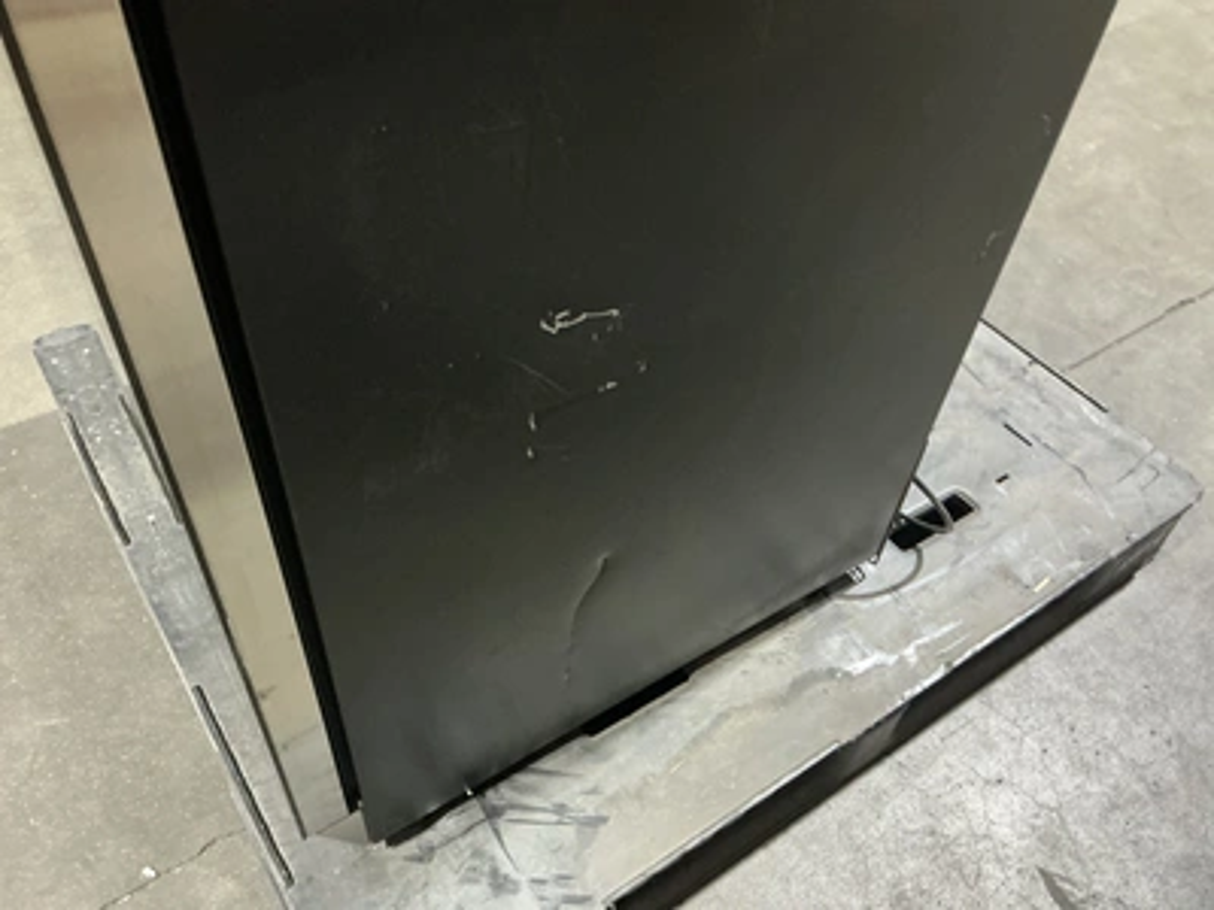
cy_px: 455
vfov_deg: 49.7
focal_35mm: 28
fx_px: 982
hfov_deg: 63.4
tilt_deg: -46.0
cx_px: 607
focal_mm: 3
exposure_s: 1/35
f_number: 1.8
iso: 320
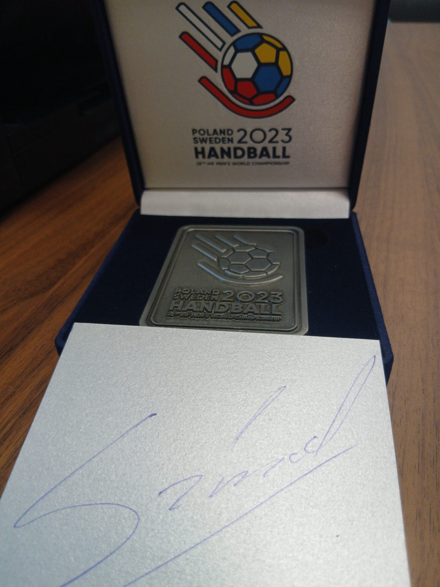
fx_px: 441
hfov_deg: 53.1
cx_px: 220
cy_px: 294
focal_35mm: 26
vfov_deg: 67.3
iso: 125
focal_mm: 3.98
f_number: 1.8
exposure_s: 1/50
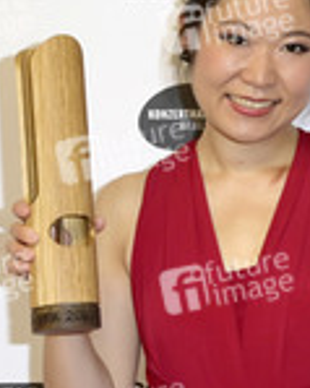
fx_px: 1699
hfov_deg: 10.2
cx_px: 418
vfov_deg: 13.0
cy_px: 219
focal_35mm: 148
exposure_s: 1/125
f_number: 5.6
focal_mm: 52
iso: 640
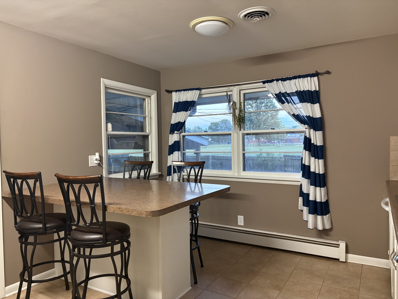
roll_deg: +1.4
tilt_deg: -1.2
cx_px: 199
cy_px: 150
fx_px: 299
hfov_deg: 67.3
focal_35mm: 26
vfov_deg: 53.1
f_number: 1.6
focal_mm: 5.96
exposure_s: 1/60
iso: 500
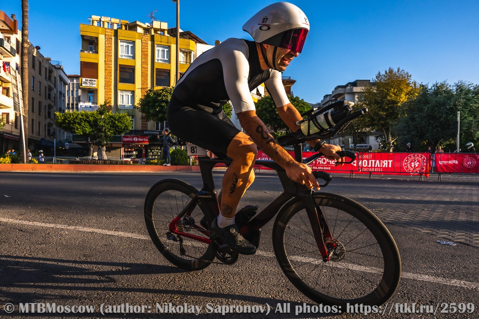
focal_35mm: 24
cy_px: 160
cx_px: 240
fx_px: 319
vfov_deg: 53.1
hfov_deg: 73.8
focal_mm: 24
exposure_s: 1/1600
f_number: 8
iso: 640
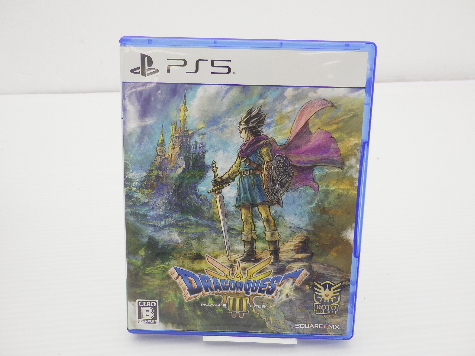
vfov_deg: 41.8
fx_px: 467
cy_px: 178
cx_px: 238
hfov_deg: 54.0
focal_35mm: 34
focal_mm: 6.1
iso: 250
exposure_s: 1/160
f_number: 3.8
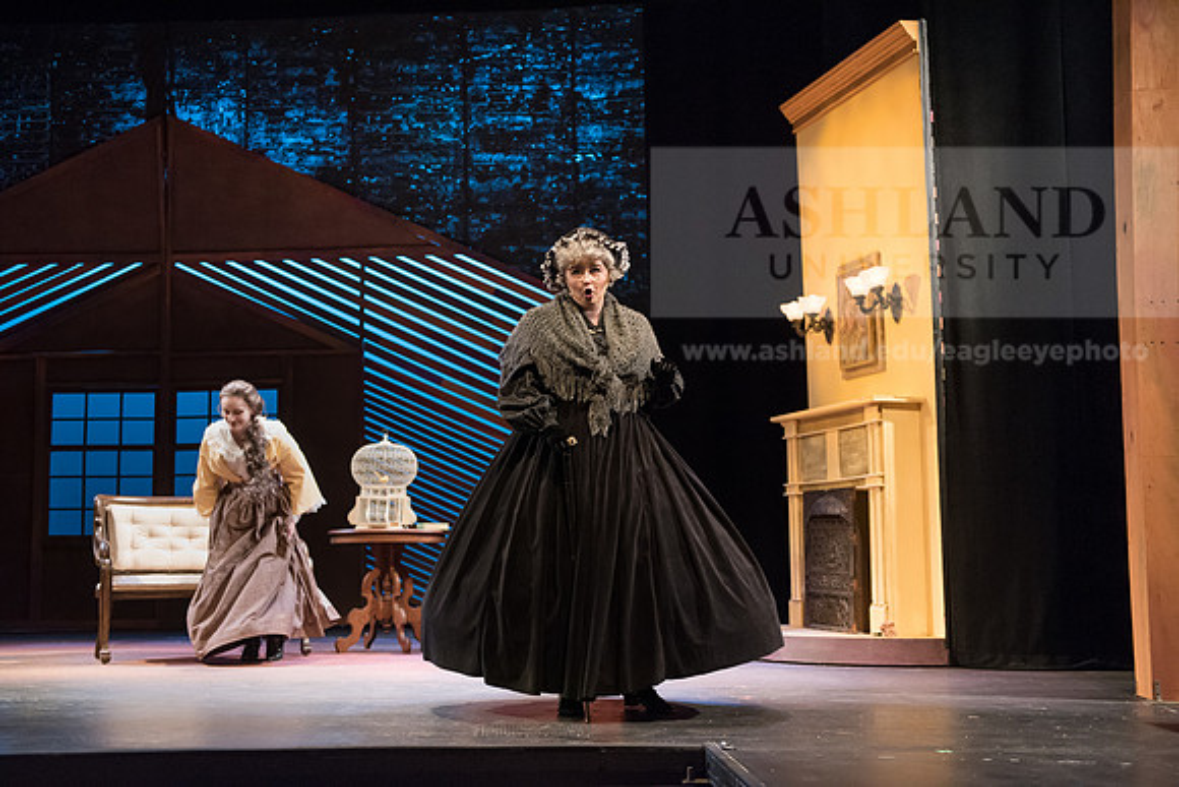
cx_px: 590
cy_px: 394
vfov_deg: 28.1
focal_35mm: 48
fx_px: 1572
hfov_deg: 41.1
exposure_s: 1/160
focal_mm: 48
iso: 3200
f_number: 3.2
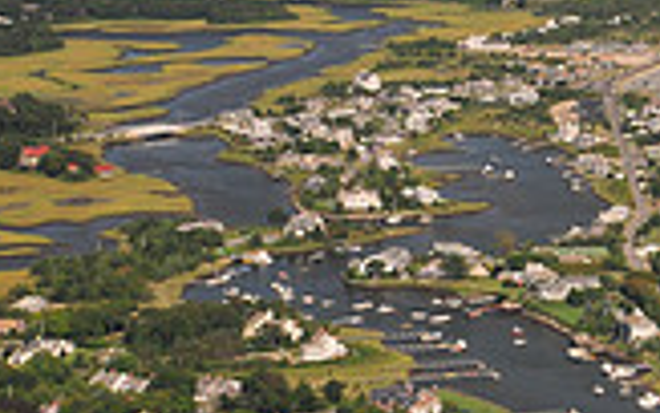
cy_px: -148
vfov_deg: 6.3
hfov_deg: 9.7
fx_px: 3707
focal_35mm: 206
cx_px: 1118
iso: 200
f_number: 5.6
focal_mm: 38
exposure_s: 1/320
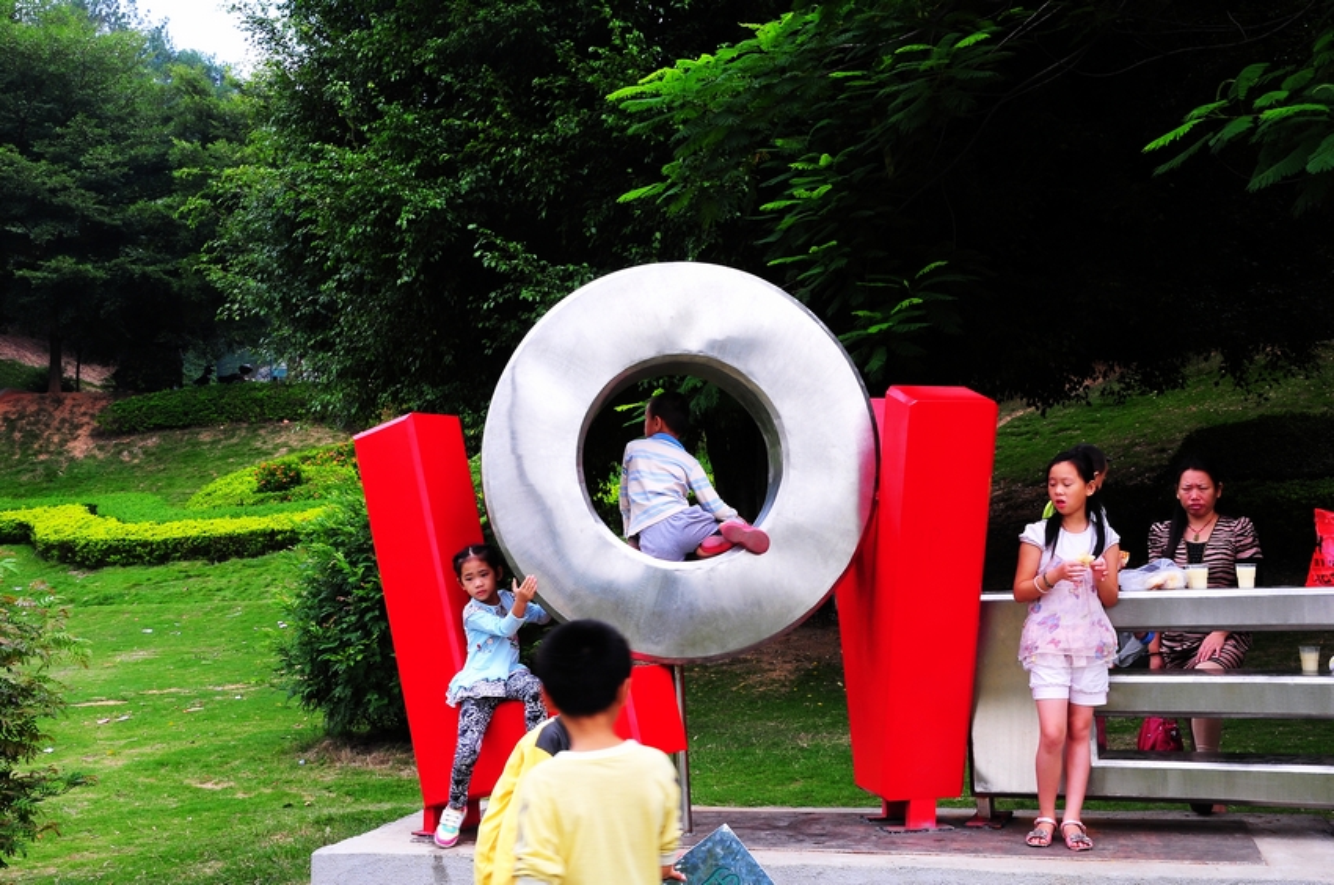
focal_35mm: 42
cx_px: 667
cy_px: 442
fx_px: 1554
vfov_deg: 31.8
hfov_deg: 46.5
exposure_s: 1/30
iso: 200
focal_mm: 28
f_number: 18
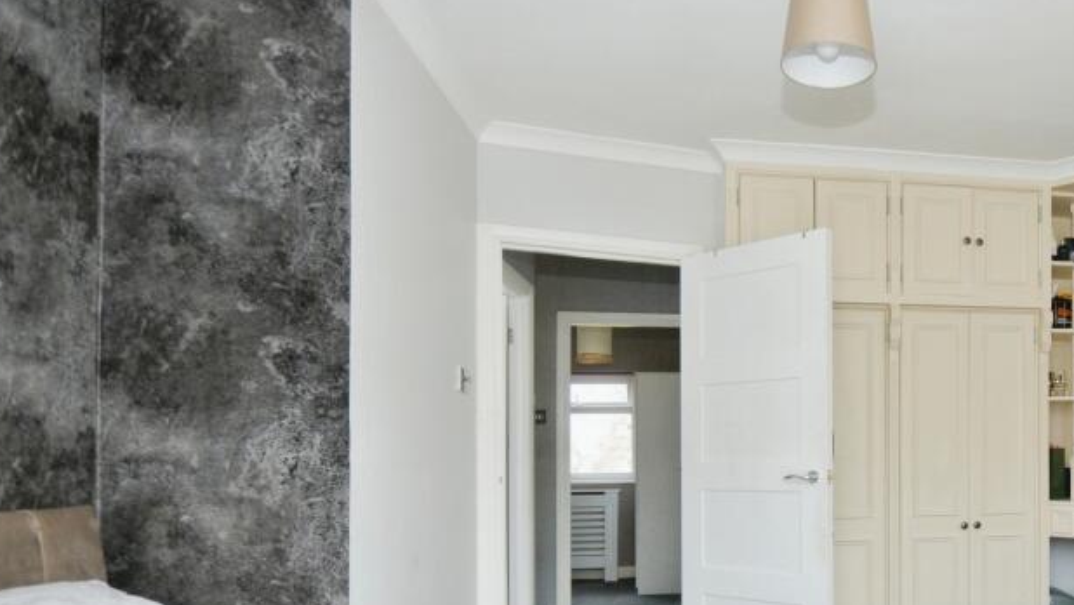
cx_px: 836
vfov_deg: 43.2
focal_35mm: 26
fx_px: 741
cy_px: 442
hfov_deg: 66.3
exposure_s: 1/125
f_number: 6.3
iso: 500
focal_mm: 10
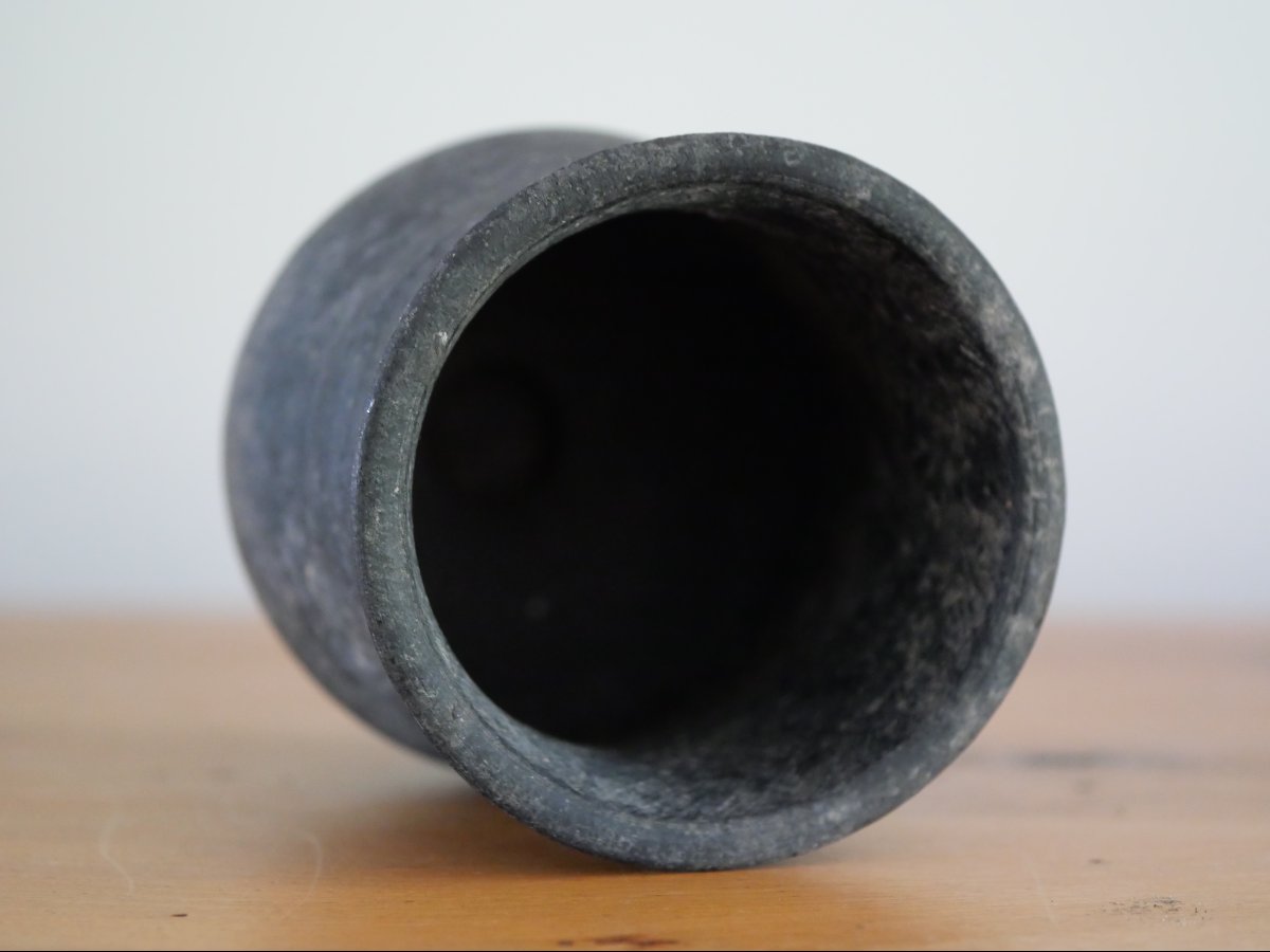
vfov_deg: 24.4
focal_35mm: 60
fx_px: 2201
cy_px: 476
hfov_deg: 32.2
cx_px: 635
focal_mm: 30
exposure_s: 1/25
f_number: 2.8
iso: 3200
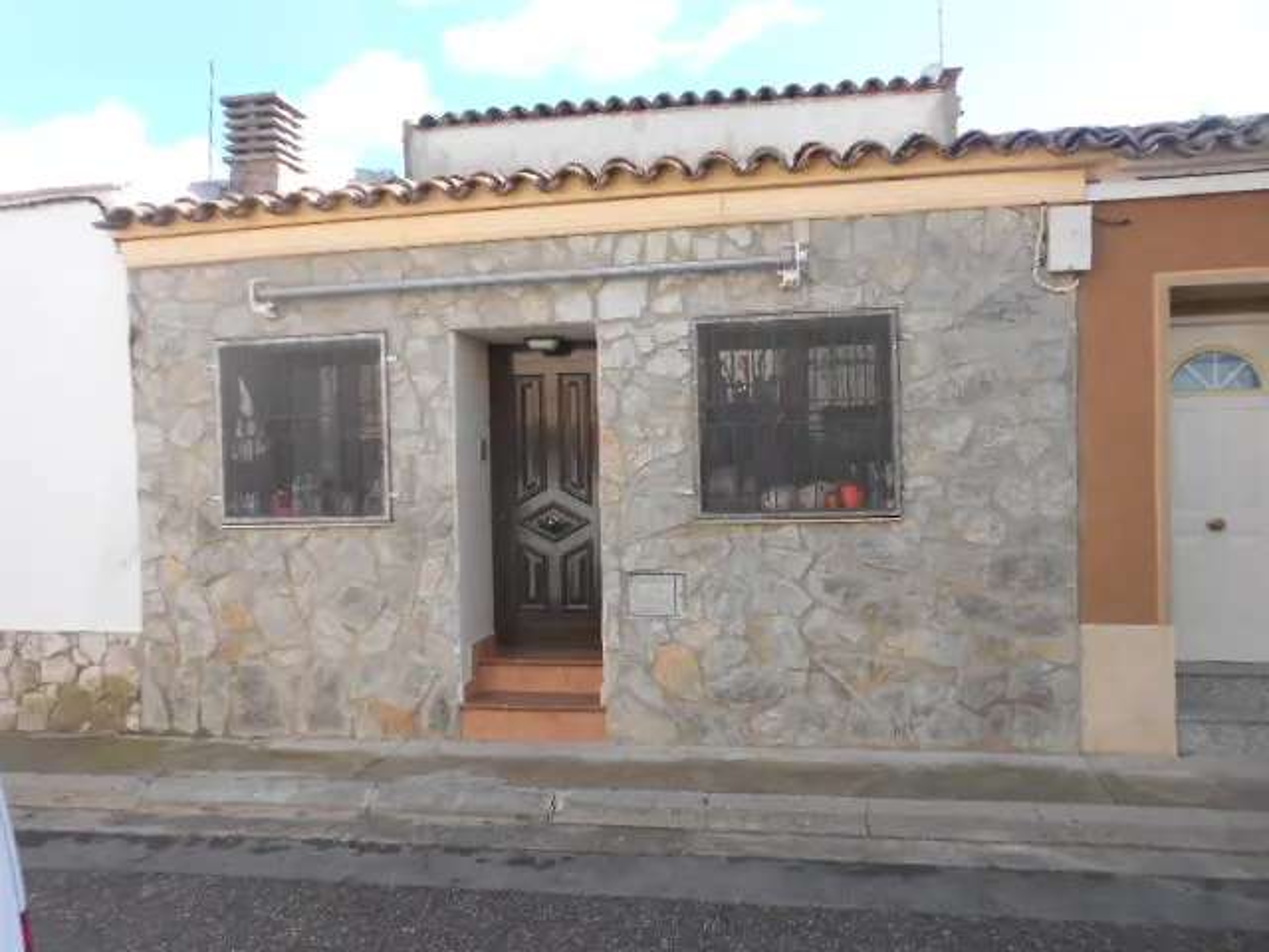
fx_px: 953
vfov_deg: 53.1
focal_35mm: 26
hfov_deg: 67.3
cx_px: 634
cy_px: 476
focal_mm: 4.6
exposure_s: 1/250
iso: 80
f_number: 3.2
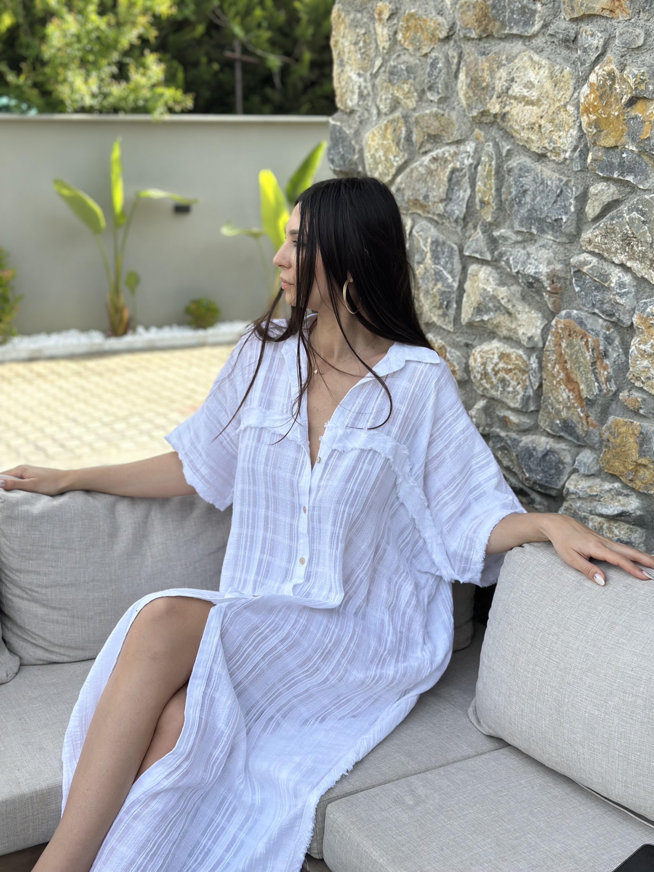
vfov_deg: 39.7
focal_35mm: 48
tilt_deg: -14.5
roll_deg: +0.6
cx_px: 327
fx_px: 1209
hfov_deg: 30.3
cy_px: 436
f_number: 1.78
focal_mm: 6.86
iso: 80
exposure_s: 1/1848
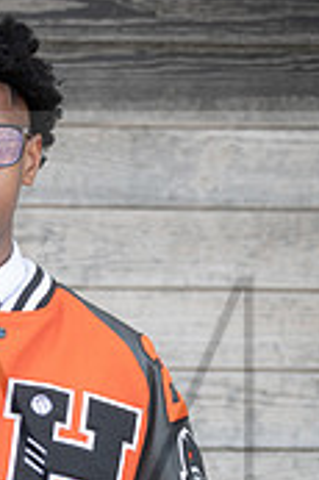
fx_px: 1838
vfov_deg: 14.7
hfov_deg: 9.8
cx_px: -29
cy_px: 469
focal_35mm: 138
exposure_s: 1/250
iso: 125
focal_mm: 53
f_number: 2.8
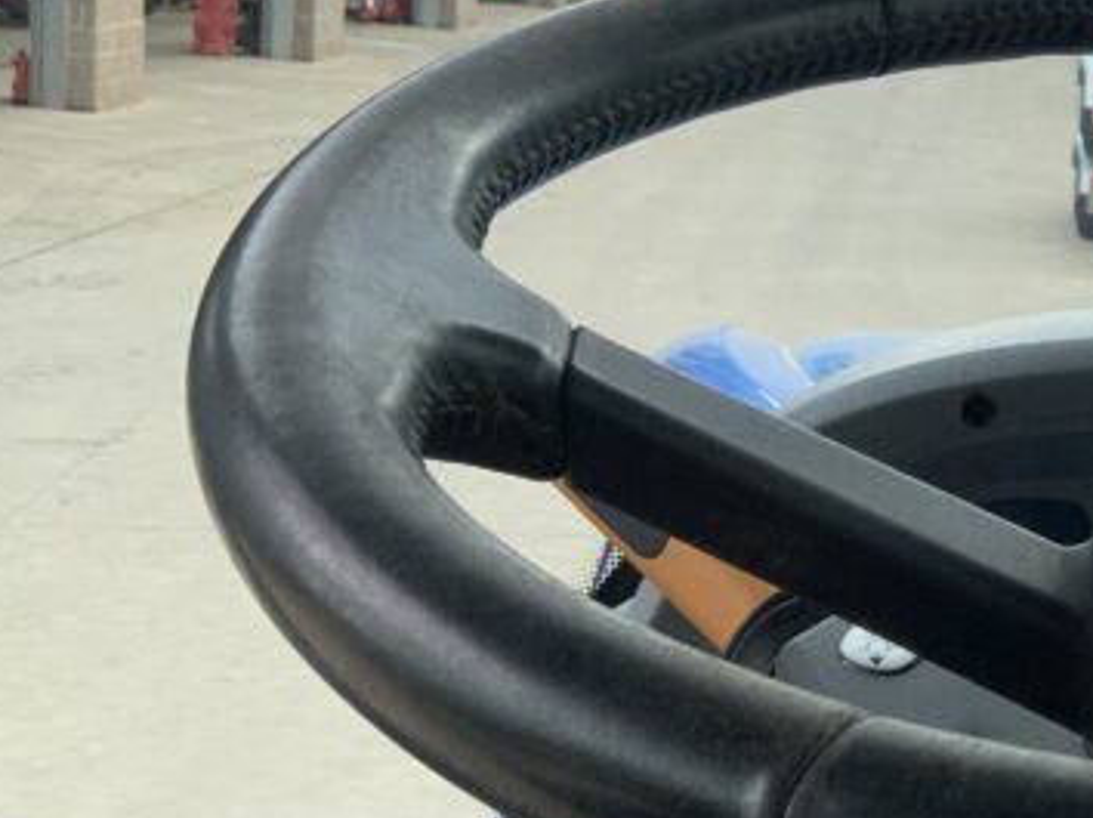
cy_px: 312
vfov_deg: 17.5
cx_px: 1411
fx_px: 2651
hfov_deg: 21.2
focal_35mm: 84
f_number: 1.8
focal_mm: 3
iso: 16
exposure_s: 1/358
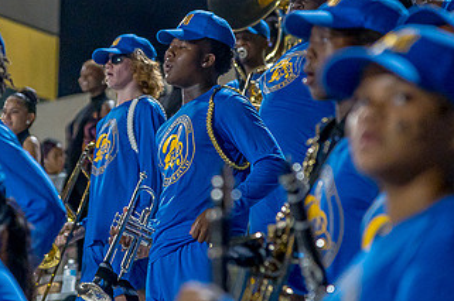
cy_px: 85
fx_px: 2732
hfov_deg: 9.5
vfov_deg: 6.3
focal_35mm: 217
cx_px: 141
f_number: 4
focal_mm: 120
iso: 2000
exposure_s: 1/200
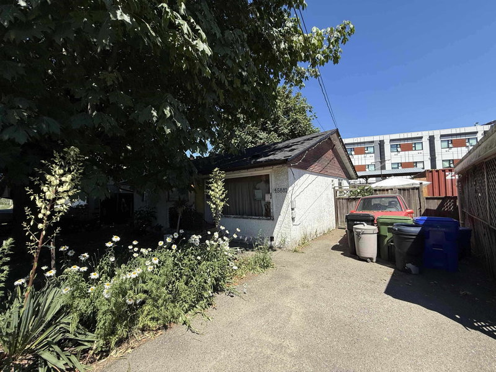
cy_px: 186
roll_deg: +1.9
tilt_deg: +3.1
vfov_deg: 85.7
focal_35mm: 14
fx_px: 201
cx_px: 248
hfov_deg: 102.1
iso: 50
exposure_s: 1/1961
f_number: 2.2
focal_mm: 2.22
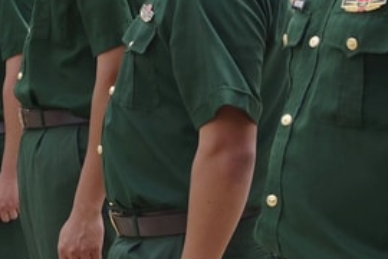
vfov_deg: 11.4
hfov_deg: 16.3
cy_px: 68
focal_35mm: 120
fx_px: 1293
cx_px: -88
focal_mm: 24
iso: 200
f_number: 9
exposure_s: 1/160
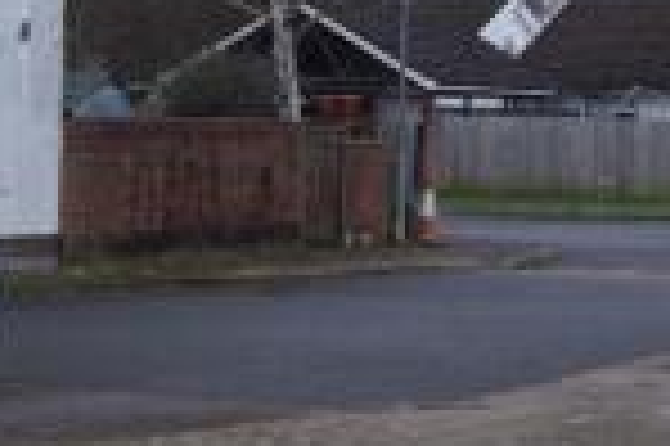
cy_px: 232
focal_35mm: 125
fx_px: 2324
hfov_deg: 16.3
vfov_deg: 10.9
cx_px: 553
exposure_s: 1/100
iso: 100
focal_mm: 26
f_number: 5.6
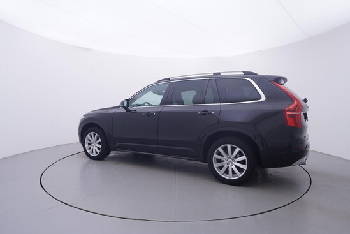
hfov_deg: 77.3
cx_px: 175
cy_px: 117
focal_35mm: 22
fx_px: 219
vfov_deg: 56.2
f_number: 5
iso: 200
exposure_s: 1/80
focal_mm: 15
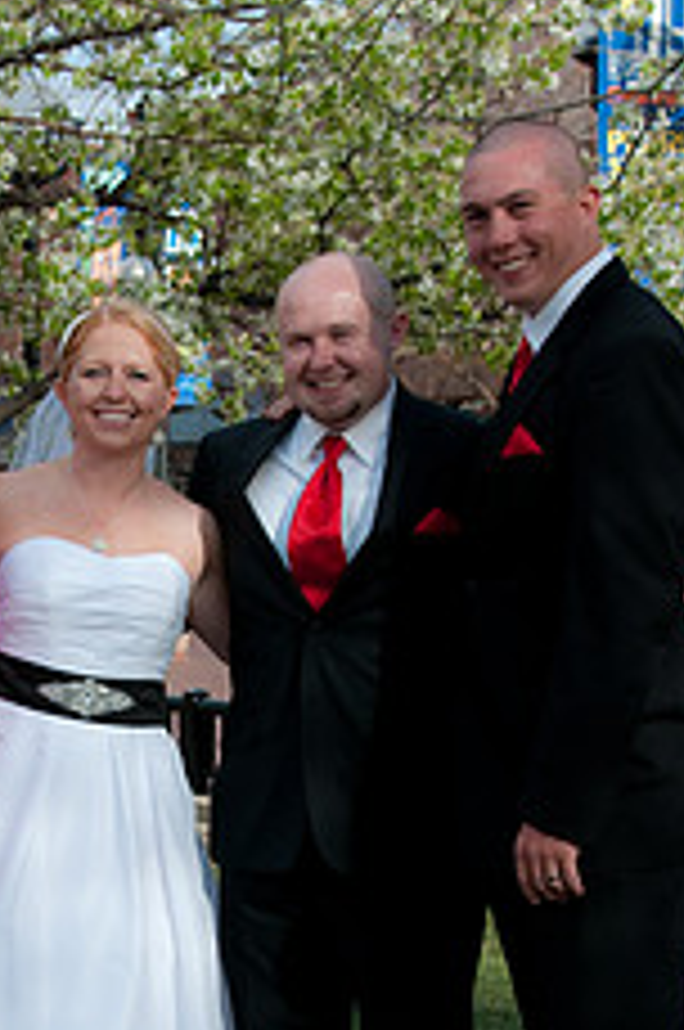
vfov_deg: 19.2
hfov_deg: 12.8
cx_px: 110
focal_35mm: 106
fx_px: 3030
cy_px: 765
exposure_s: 1/320
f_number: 10
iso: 320
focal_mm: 36
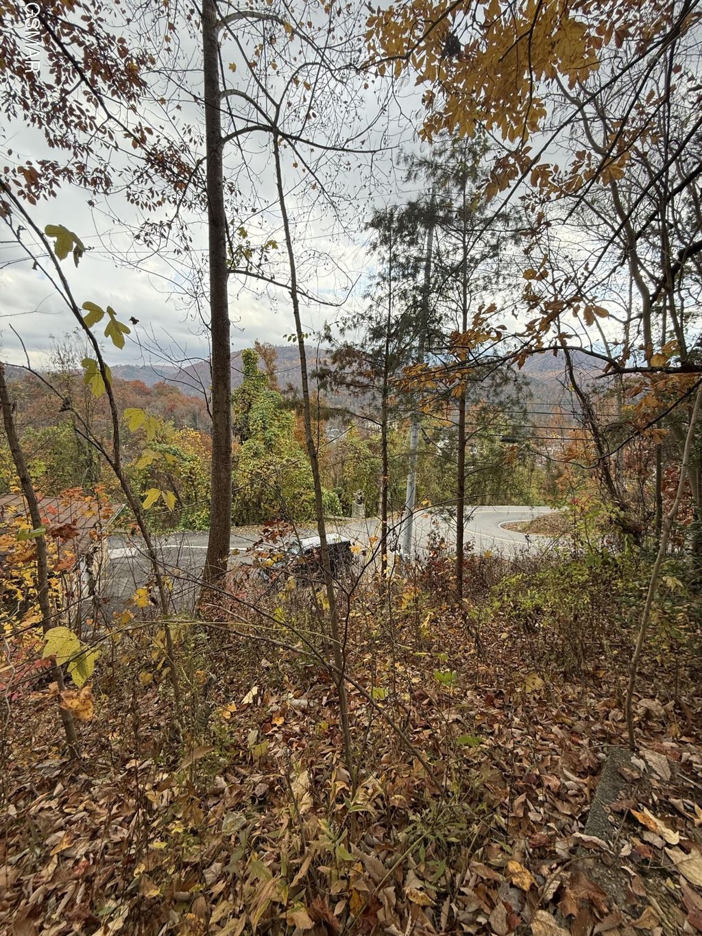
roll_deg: +0.0
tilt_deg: -10.1
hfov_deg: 85.7
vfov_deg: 102.1
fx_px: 378
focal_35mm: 14
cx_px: 351
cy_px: 468
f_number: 2.2
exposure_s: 1/510
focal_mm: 2.22
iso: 64
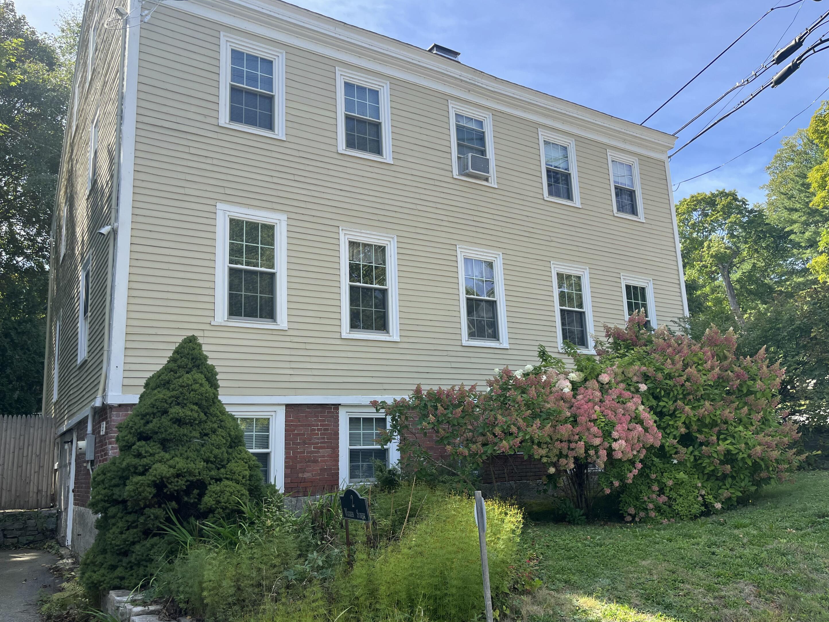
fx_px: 647
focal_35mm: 27
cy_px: 317
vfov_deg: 51.4
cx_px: 407
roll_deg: +2.8
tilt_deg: +14.3
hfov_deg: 65.3
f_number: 1.6
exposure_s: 1/871
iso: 50
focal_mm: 5.1
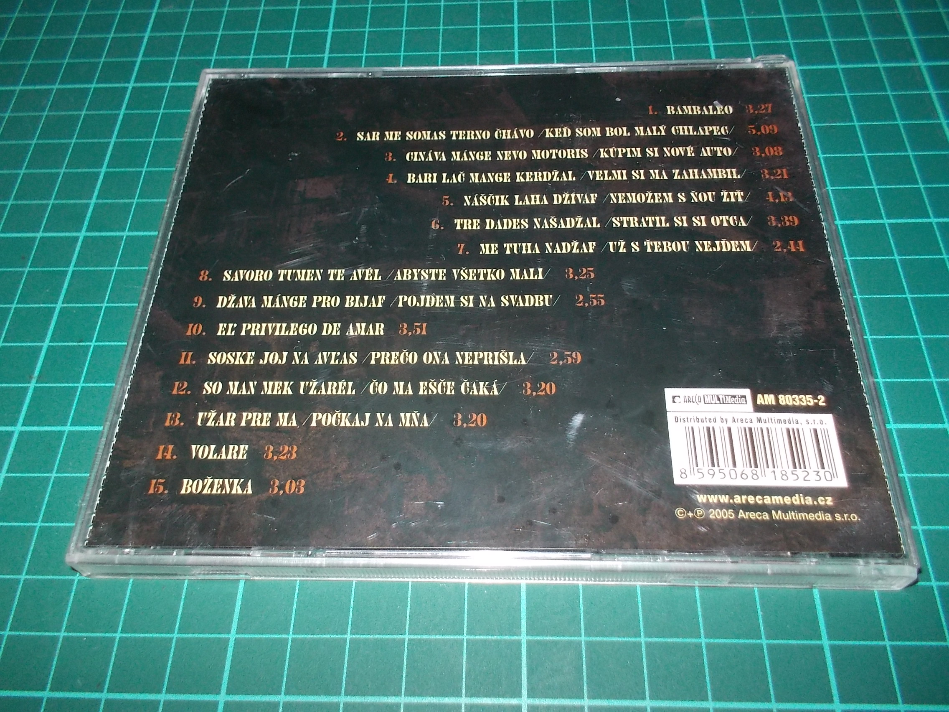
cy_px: 356
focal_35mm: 29
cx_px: 474
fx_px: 795
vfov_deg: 48.2
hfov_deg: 61.7
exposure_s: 1/30
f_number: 3.3
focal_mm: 4.1
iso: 200
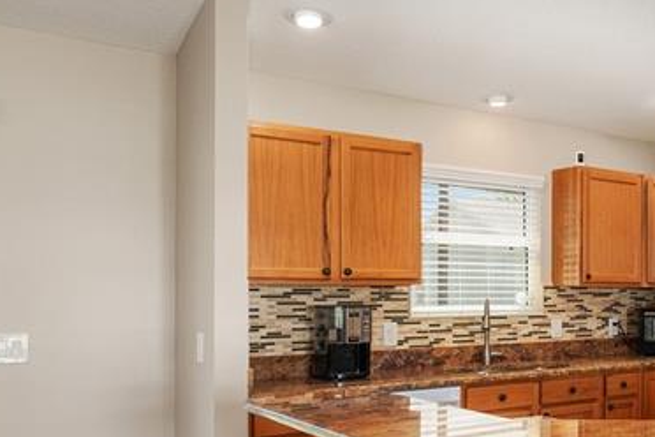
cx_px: 683
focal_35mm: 44
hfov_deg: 38.5
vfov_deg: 30.4
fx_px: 800
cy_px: 277
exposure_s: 1/15
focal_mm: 16
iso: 400
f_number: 8
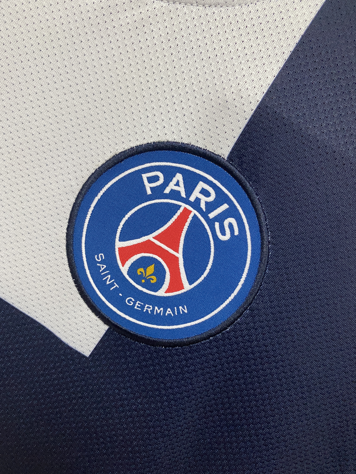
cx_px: 178
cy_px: 237
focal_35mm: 26
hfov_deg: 53.1
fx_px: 357
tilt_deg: -6.4
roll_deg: -34.5
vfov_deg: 67.3
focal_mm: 4.25
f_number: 1.8
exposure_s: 1/50
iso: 200
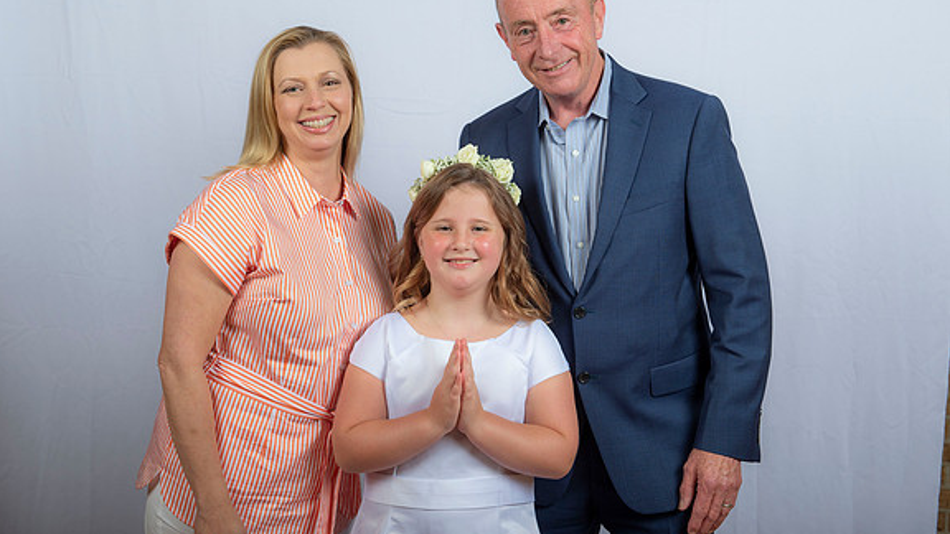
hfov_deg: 35.4
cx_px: 473
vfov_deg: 20.4
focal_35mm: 59
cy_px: 231
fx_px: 1486
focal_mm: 56
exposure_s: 1/200
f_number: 8
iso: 320
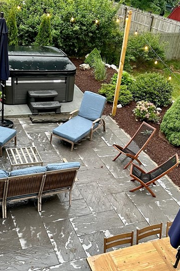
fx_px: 360
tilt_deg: -27.6
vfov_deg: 41.1
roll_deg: -11.6
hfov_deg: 27.8
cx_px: 128
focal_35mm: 48
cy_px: 136
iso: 400
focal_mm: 6.86
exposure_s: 1/60
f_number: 1.78
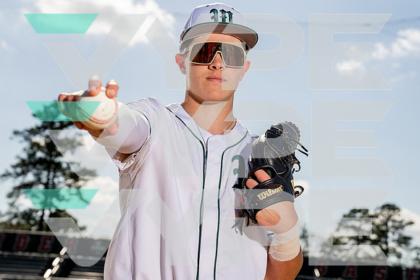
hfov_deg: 25.7
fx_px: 921
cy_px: 140
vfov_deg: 17.3
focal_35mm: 79
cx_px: 210
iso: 250
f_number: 5.6
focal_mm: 70
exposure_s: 1/1600
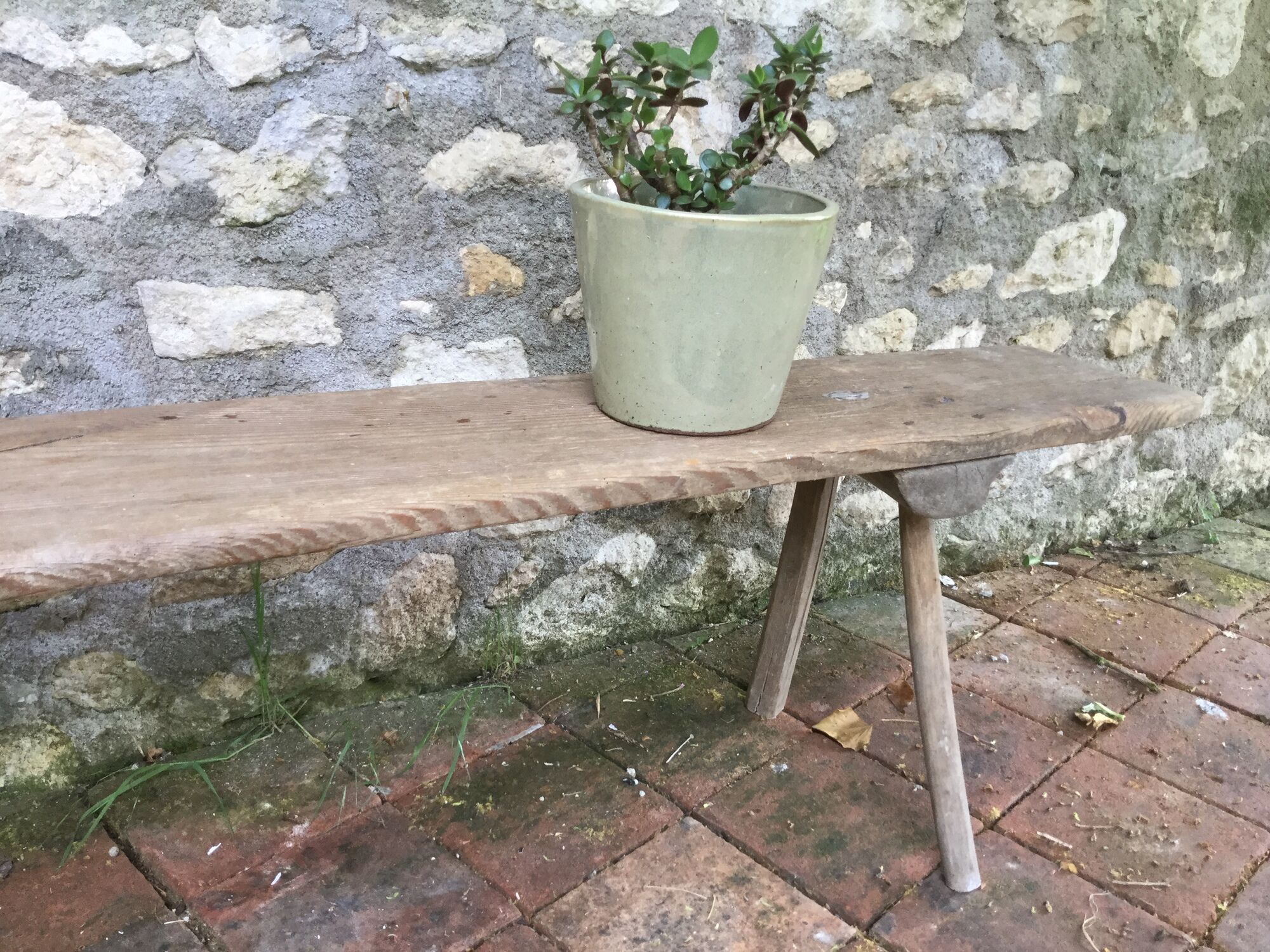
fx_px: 1137
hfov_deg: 58.4
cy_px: 476
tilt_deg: -21.4
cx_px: 635
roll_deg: -4.7
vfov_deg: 45.4
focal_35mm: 31
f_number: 2.4
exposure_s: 1/33
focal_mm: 3.3
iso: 32
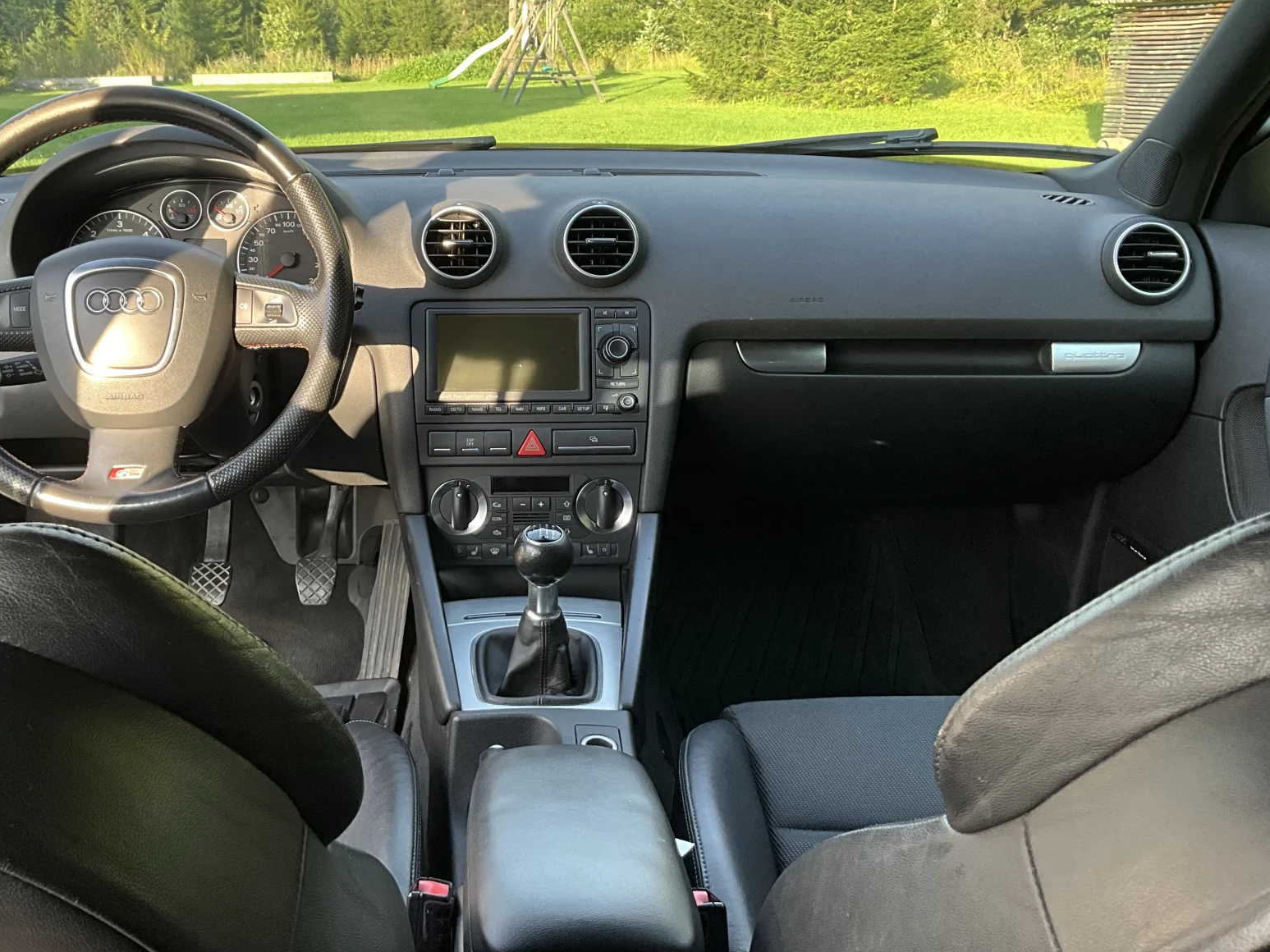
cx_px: 493
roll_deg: -1.0
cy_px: 402
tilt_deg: -16.5
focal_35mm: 36
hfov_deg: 50.9
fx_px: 1321
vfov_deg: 39.6
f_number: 1.8
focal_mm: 3
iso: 32
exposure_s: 1/122
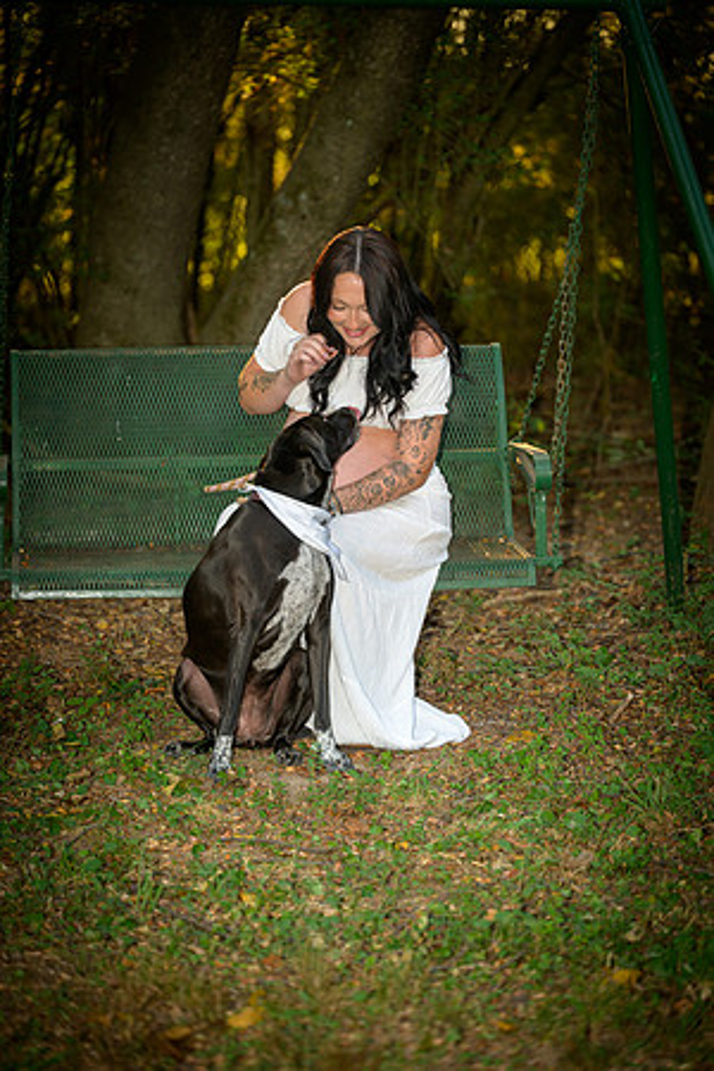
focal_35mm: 105
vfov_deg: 19.5
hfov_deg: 13.0
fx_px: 3124
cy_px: 536
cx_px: 357
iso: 200
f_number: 3.3
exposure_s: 1/60
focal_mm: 105
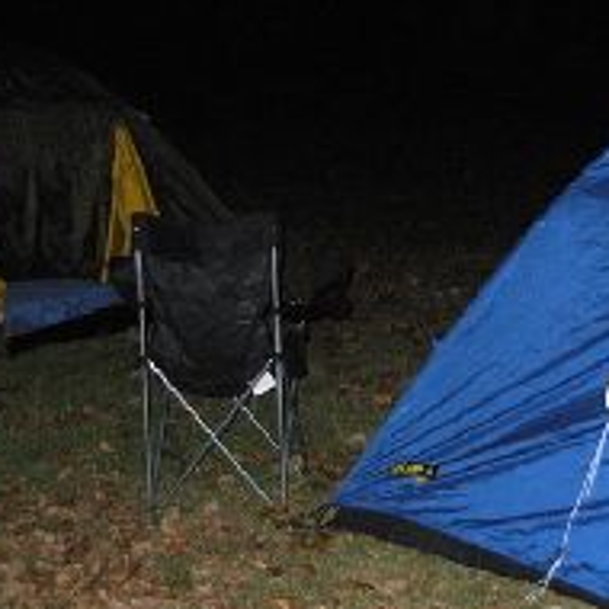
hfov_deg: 20.4
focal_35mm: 85
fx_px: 1692
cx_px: 365
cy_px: 260
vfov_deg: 20.4
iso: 400
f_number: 2.9
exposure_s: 1/161
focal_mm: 6.3
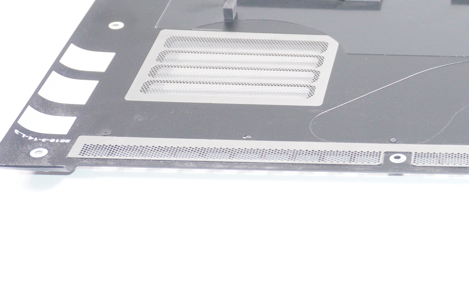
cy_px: 107
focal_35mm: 92
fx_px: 1176
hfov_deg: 21.2
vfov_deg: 14.2
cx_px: 540
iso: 1000
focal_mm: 26
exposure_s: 1/160
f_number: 5.6
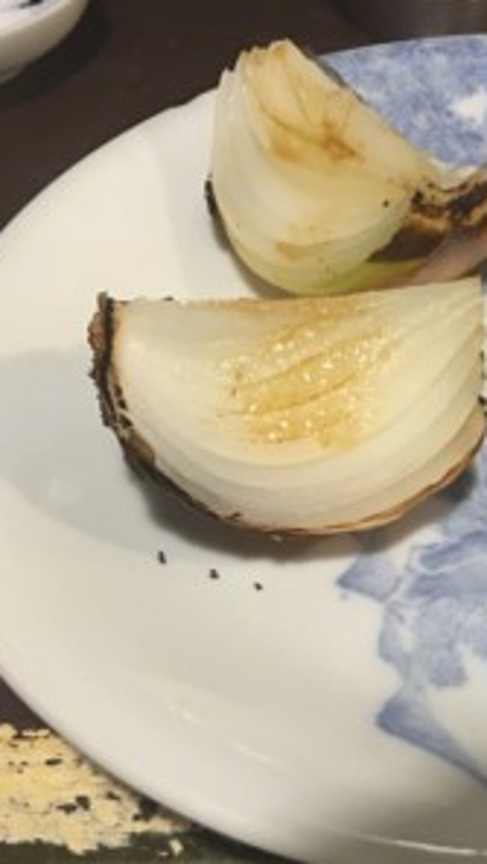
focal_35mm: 48
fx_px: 1099
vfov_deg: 42.9
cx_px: 522
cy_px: 455
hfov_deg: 23.6
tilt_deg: -46.4
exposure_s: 1/15
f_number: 2.2
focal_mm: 4.15
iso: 100
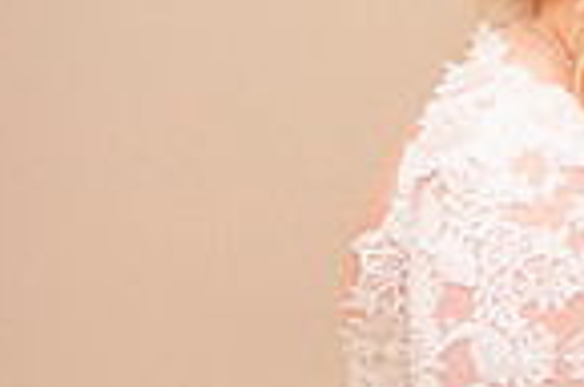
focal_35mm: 152
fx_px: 2460
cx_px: 1148
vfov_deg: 9.0
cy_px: 194
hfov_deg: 12.1
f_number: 2.8
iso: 500
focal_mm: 38
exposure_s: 1/100
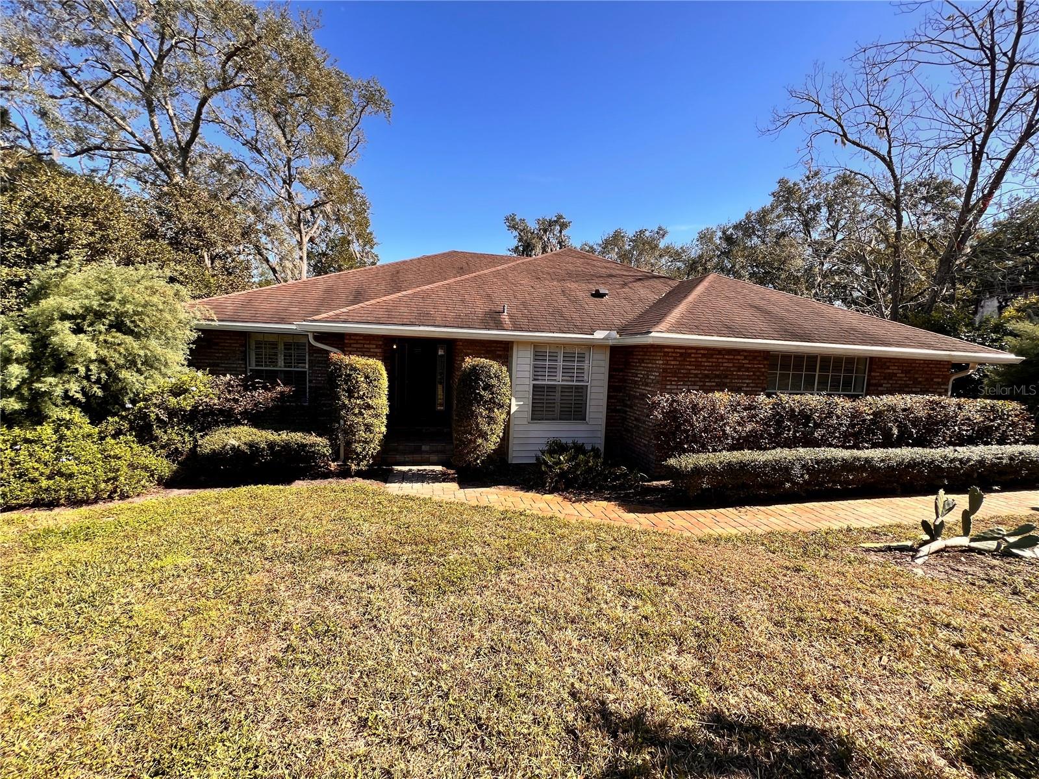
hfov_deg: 106.2
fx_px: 390
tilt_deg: -4.3
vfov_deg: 89.9
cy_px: 390
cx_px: 520
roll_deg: -2.2
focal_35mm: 13
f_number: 1.8
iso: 32
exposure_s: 1/494
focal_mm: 1.57
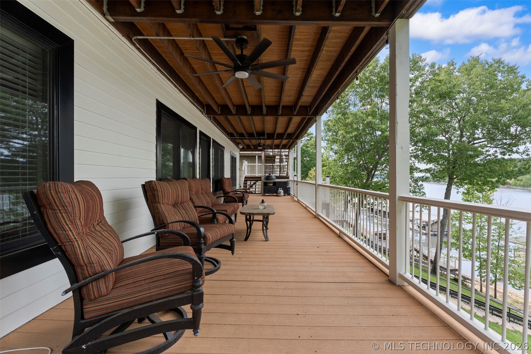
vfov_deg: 73.7
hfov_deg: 96.7
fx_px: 236
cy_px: 177
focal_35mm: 16
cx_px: 266
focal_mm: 16
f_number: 8
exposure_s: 1/160
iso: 200
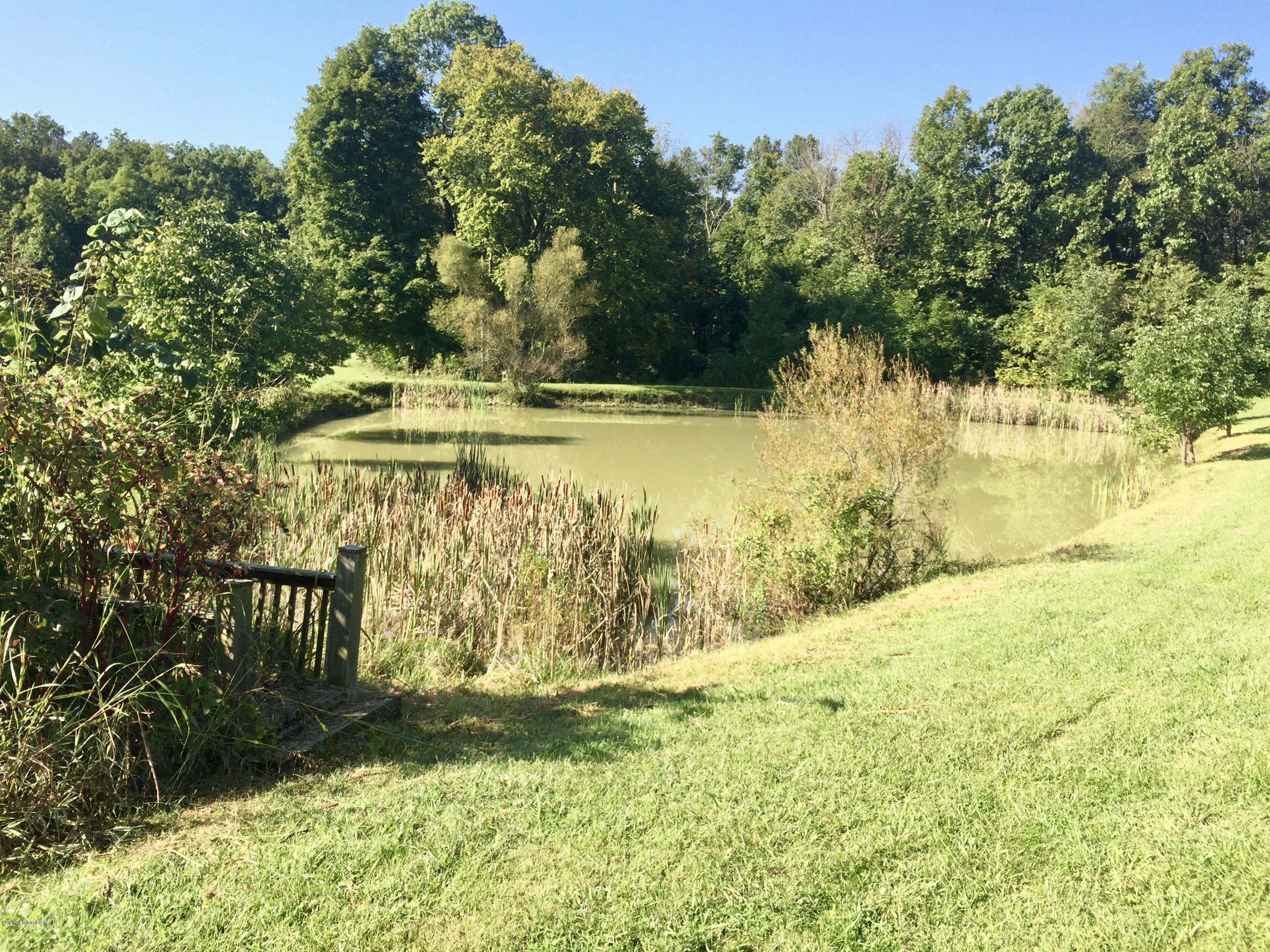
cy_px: 476
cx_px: 635
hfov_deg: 61.7
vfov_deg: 48.2
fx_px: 1064
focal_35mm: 29
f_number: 2.2
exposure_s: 1/1041
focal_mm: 4.15
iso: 32
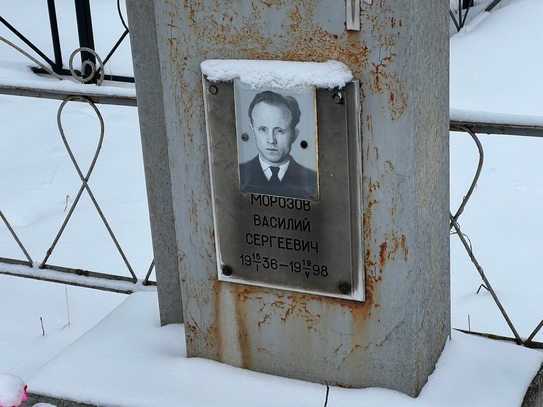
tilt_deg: -22.9
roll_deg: +0.6
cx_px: 272
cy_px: 204
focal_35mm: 77
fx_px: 1208
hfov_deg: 25.3
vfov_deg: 19.1
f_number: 2.8
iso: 32
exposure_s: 1/132
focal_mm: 9
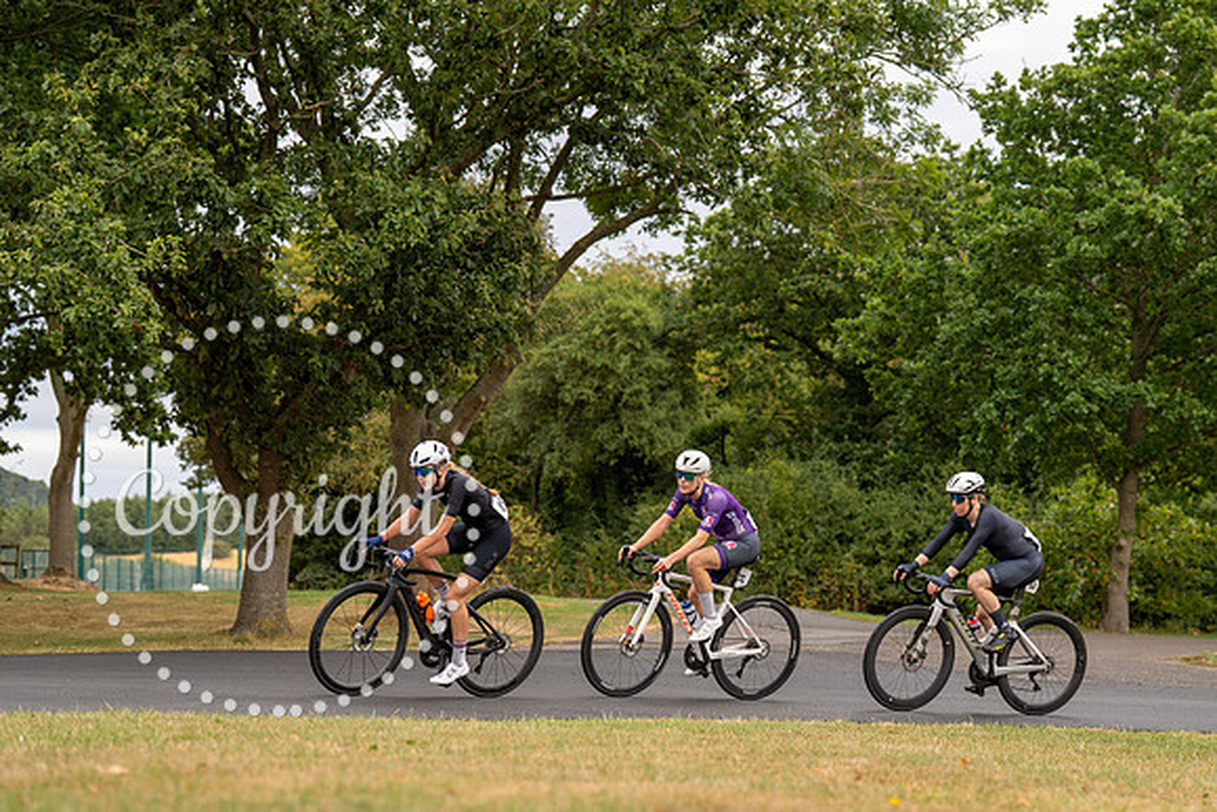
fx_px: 3129
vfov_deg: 14.8
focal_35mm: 93
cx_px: 695
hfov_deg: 22.0
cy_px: 464
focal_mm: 81
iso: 250
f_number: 3.5
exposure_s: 1/1000
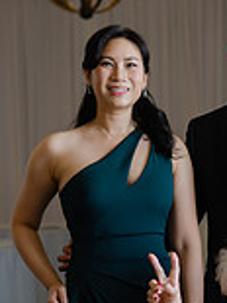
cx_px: 312
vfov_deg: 10.6
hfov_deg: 8.0
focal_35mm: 183
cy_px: 358
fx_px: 1602
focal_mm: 80
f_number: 4
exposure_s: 1/125
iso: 800
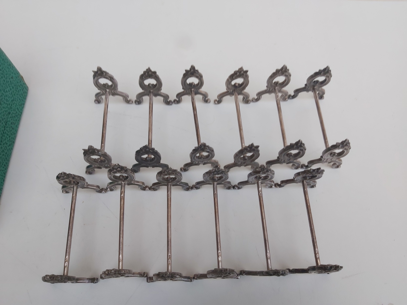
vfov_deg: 53.1
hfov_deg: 67.3
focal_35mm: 26
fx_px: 306
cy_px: 152
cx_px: 204
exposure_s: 1/50
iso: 64
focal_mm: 3.92
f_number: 1.7
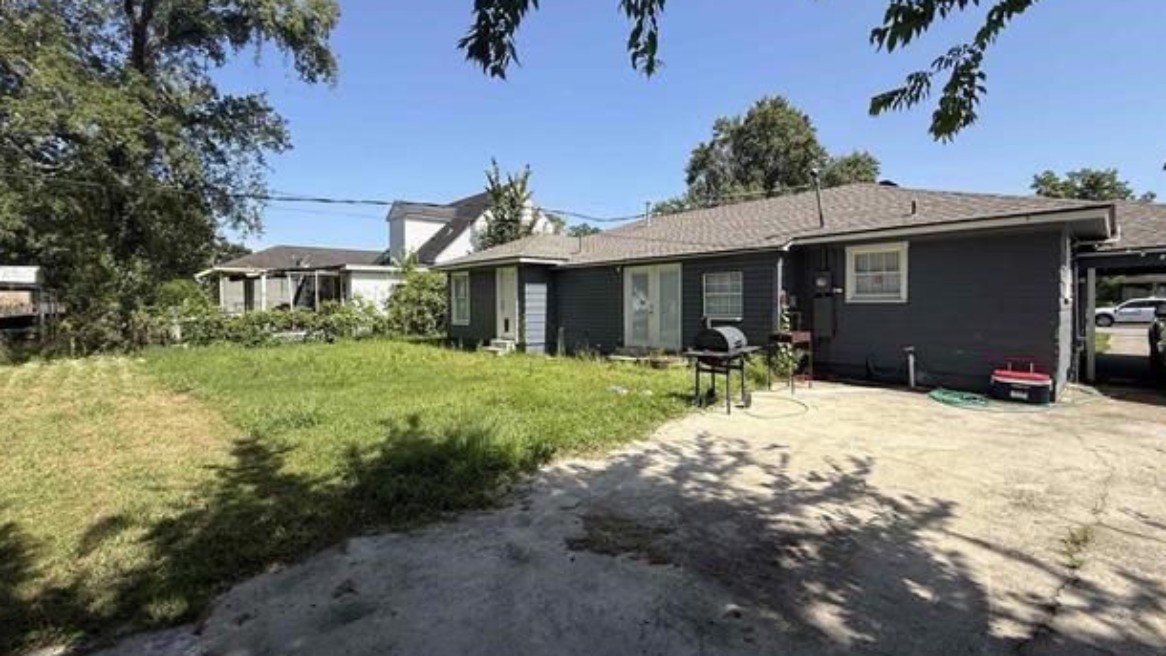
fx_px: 495
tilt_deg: -1.1
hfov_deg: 99.3
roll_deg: +0.9
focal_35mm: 16
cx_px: 606
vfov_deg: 67.0
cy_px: 314
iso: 50
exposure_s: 1/1613
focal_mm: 2.22
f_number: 2.2
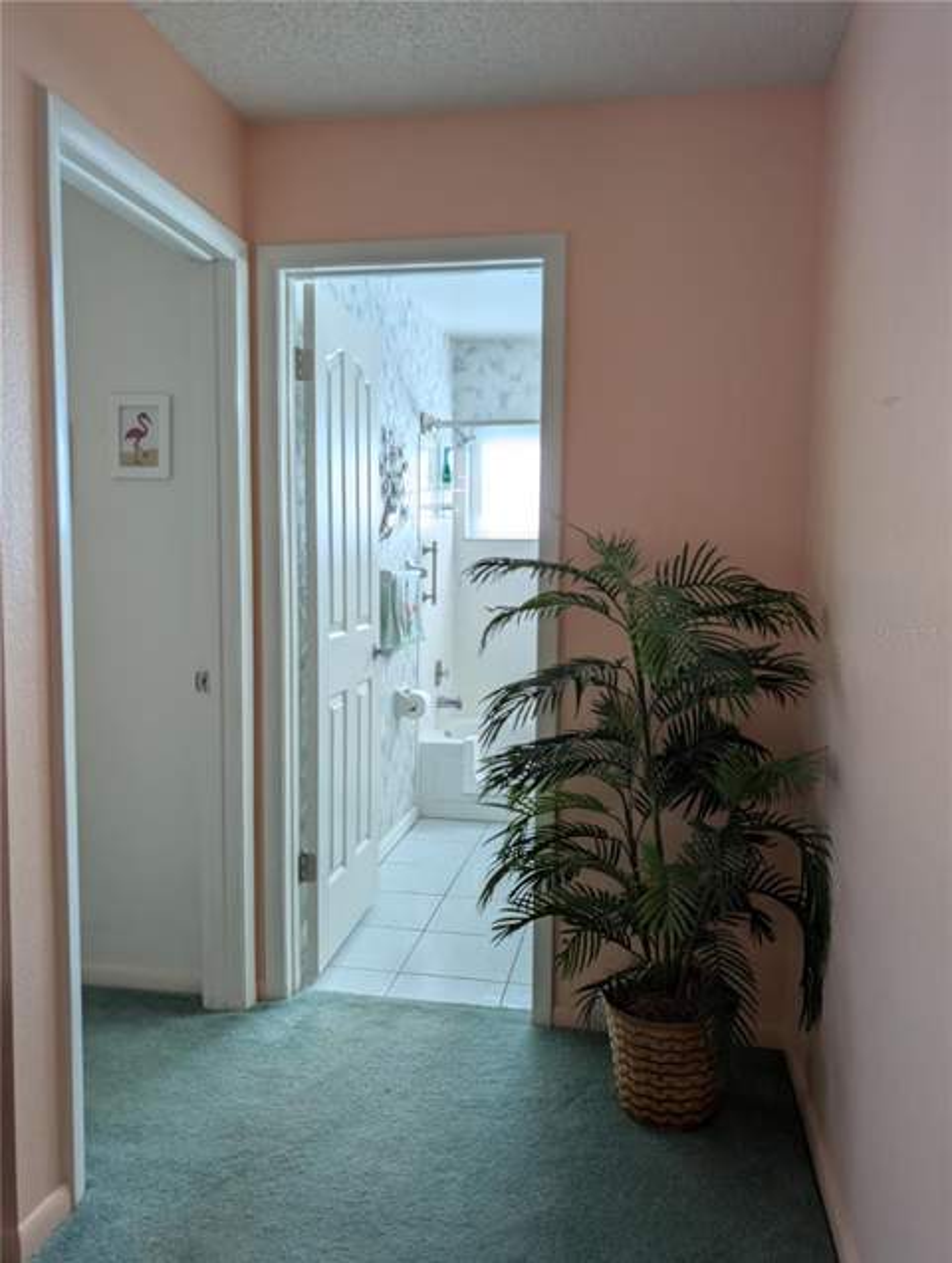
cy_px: 632
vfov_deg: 71.5
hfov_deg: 57.0
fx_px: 877
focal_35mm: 24
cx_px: 476
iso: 23
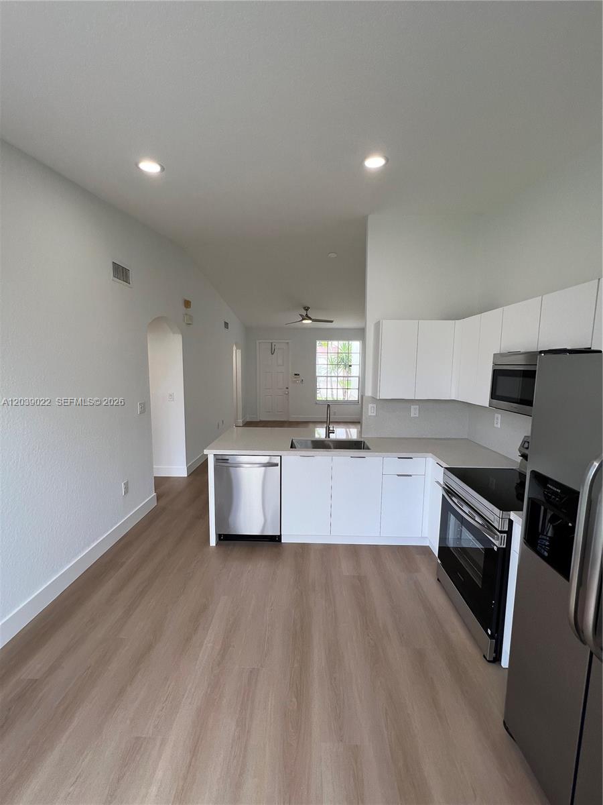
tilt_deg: -6.9
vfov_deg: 106.2
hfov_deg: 89.9
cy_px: 402
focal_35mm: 13
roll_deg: +0.6
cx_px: 302
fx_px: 302
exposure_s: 1/120
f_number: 1.8
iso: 32
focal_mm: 1.57
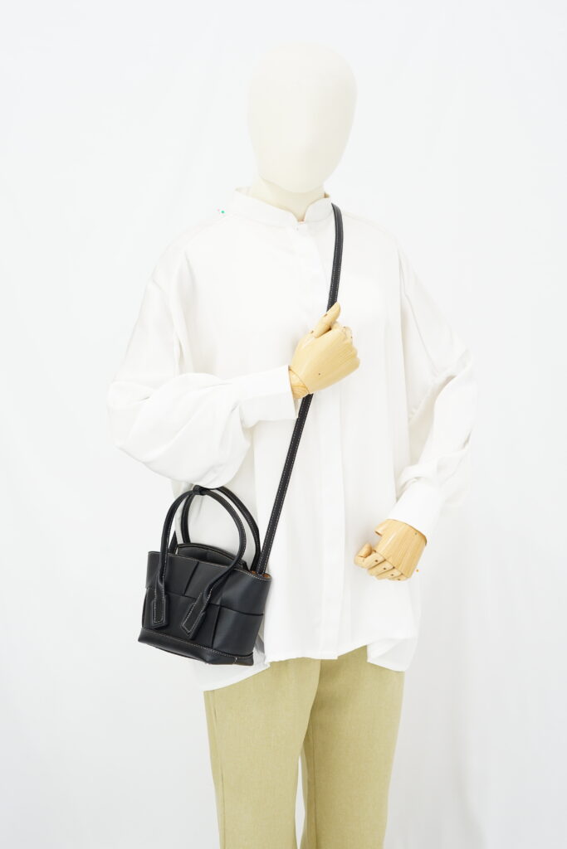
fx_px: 1181
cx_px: 284
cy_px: 424
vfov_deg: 39.6
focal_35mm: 50
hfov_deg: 27.0
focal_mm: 50
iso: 640
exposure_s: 1/8
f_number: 6.3
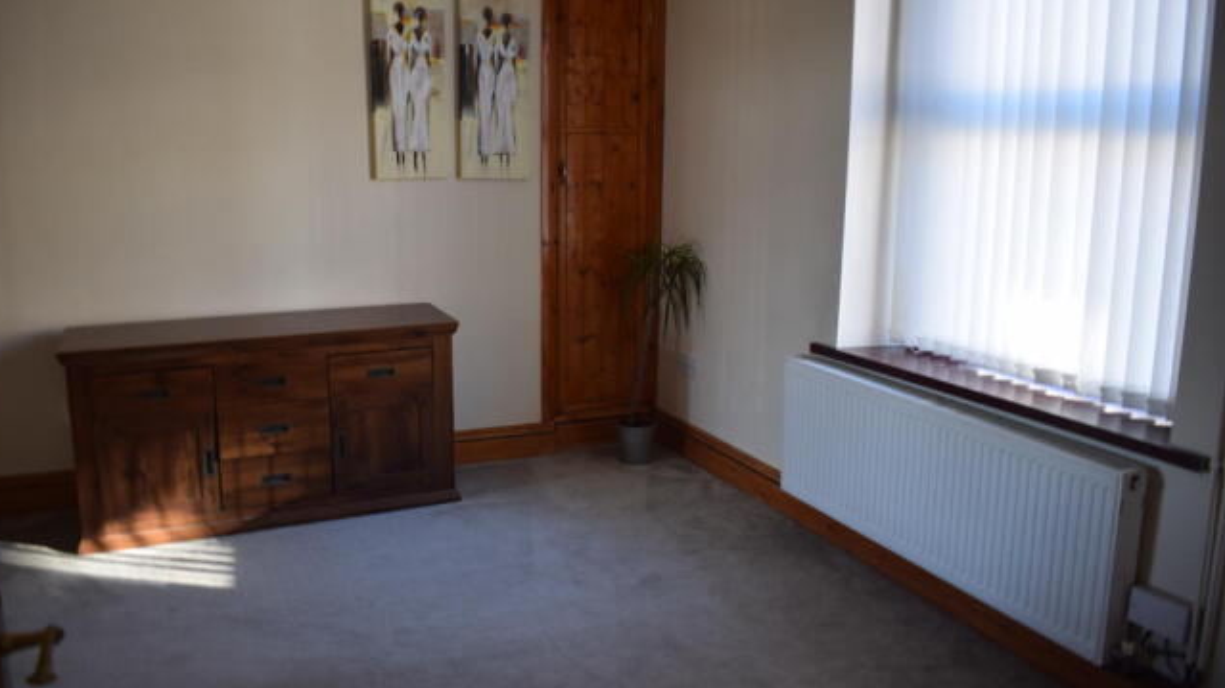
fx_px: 942
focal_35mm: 29
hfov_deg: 66.1
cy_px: 310
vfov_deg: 40.1
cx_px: 599
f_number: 3.5
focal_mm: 18
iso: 100
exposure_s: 1/13
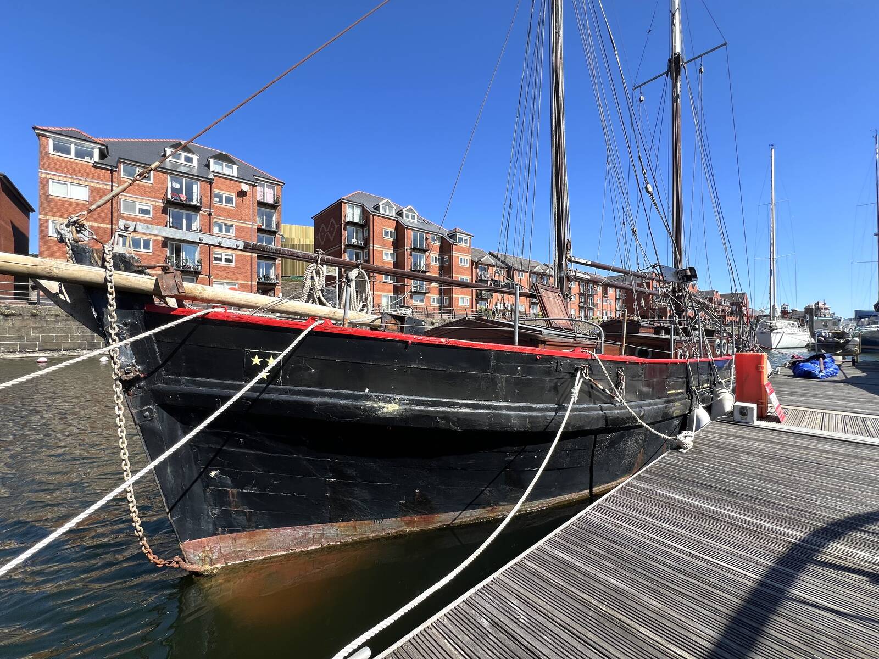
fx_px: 330
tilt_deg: +0.5
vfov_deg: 89.9
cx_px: 440
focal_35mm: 13
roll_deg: +0.6
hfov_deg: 106.2
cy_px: 330
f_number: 1.8
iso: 32
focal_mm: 1.57
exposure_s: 1/774
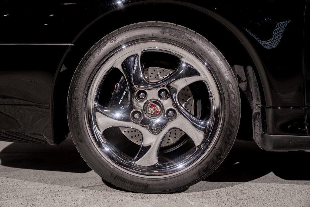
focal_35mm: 64
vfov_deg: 21.2
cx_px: 155
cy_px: 104
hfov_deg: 31.4
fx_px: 551
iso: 160
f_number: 4.5
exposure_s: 1/80
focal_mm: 64
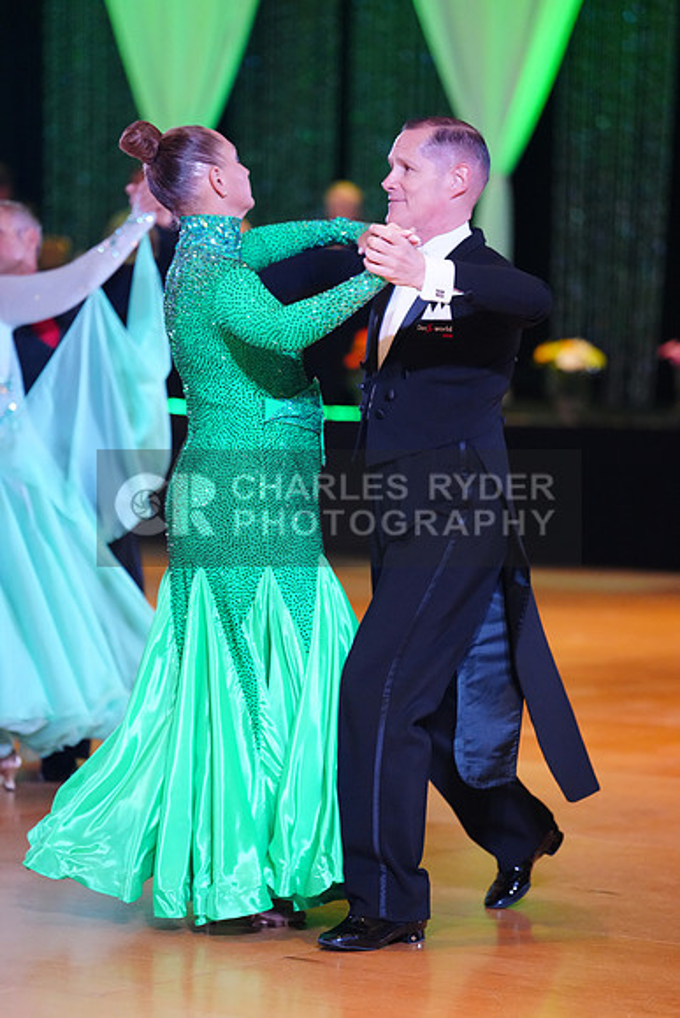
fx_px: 3964
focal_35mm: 140
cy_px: 509
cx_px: 340
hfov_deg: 9.8
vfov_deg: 14.7
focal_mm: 140
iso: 5000
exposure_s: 1/400
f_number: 2.8
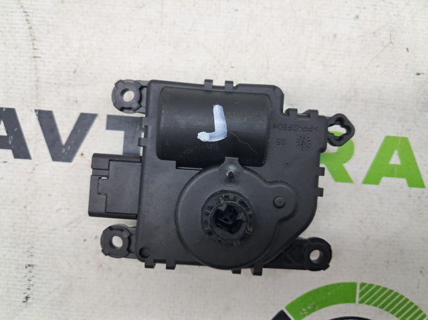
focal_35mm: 27
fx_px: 334
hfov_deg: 65.4
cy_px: 160
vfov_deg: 51.3
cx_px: 214
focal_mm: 4
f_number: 1.8
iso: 50
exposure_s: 1/50
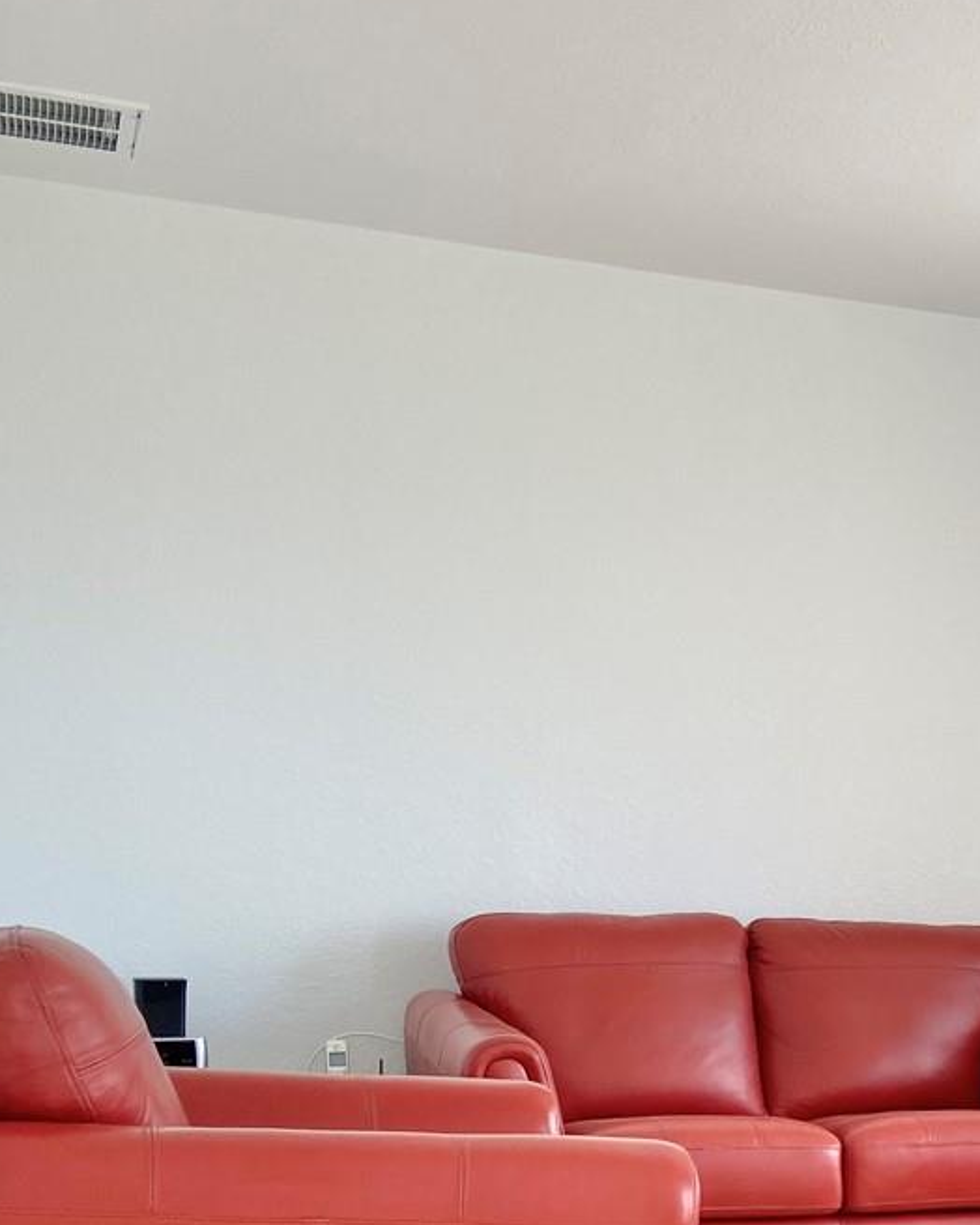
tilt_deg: -4.8
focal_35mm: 62
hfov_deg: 23.3
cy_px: 1006
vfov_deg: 29.7
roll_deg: -1.6
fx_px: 2248
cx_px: 1047
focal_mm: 4.25
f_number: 1.8
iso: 32
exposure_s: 1/169
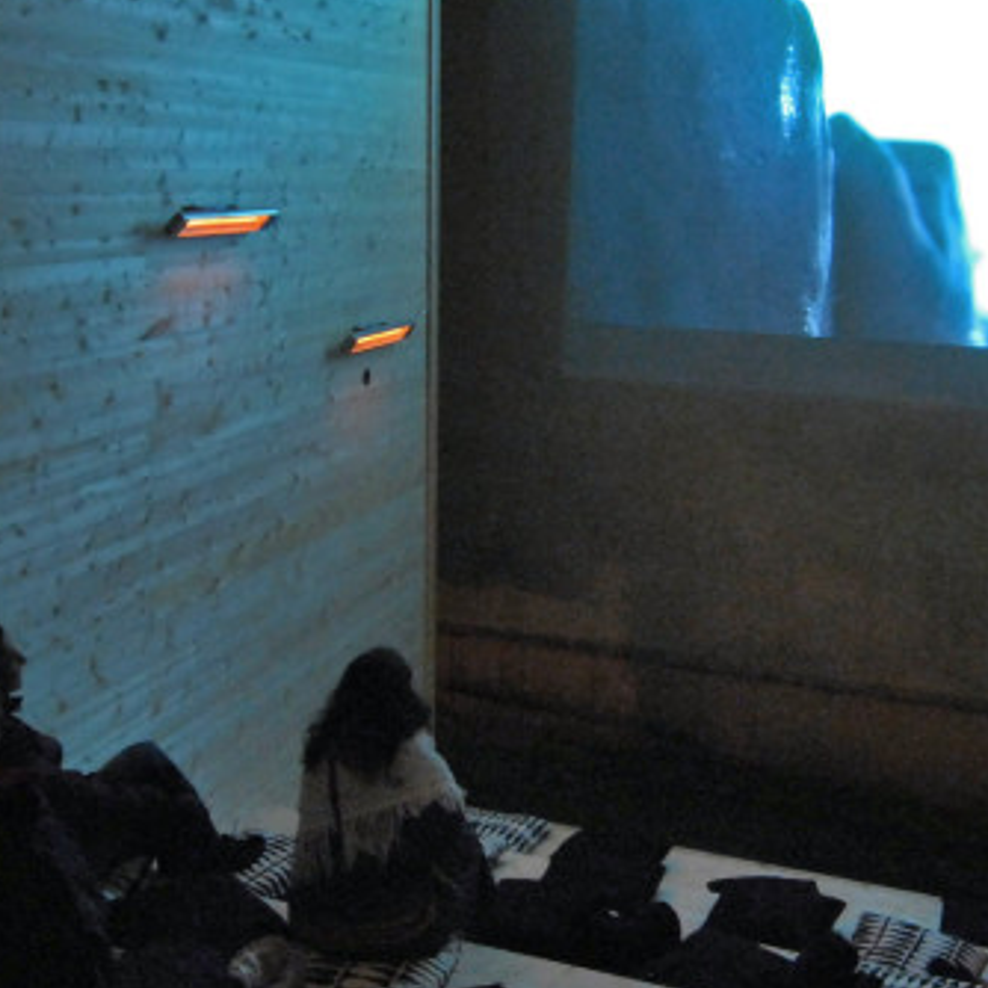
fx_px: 1550
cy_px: 393
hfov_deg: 35.2
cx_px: 618
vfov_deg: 35.2
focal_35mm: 48
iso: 1600
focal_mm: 14
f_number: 4
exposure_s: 1/4
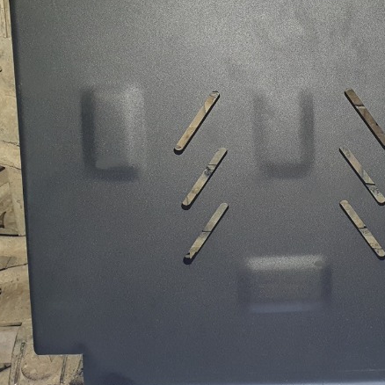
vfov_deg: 27.1
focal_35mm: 63
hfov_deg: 27.0
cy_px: 123
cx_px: 281
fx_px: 793
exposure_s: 1/17
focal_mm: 4.32
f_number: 2.4
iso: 125
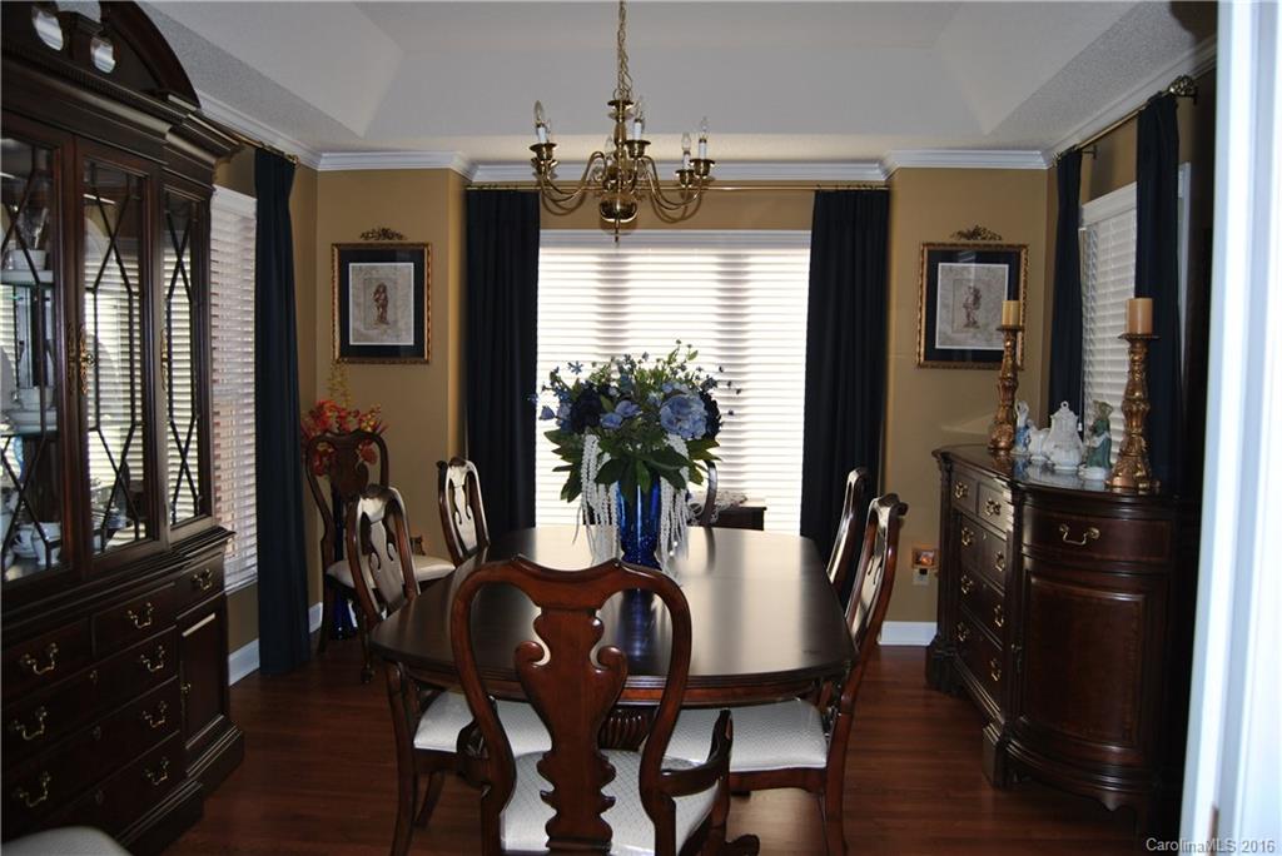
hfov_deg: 67.4
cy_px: 428
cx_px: 641
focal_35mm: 27
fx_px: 962
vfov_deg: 48.0
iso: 100
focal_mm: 18
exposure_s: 1/200
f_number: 4
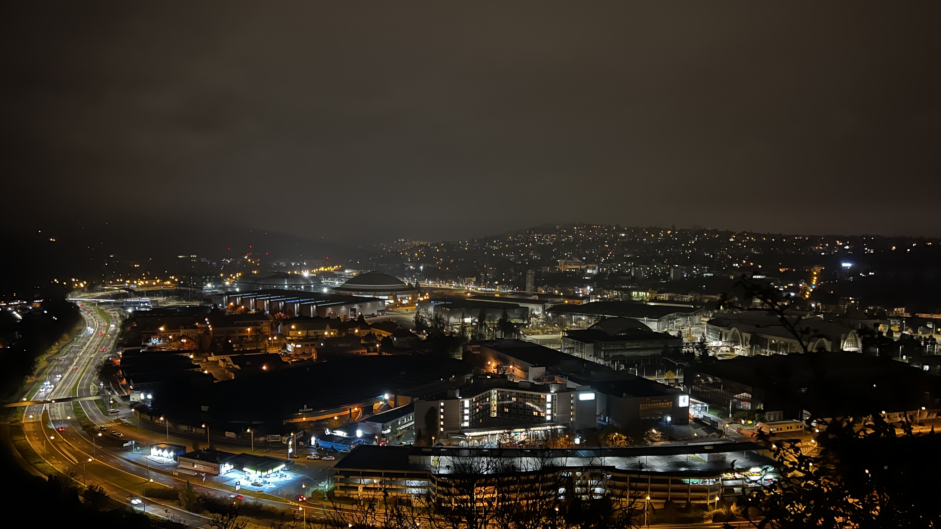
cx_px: 481
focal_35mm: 30
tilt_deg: -5.8
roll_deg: -0.1
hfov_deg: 64.3
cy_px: 322
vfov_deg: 38.7
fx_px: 749
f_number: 1.5
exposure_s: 1/9
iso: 1000
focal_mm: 5.7
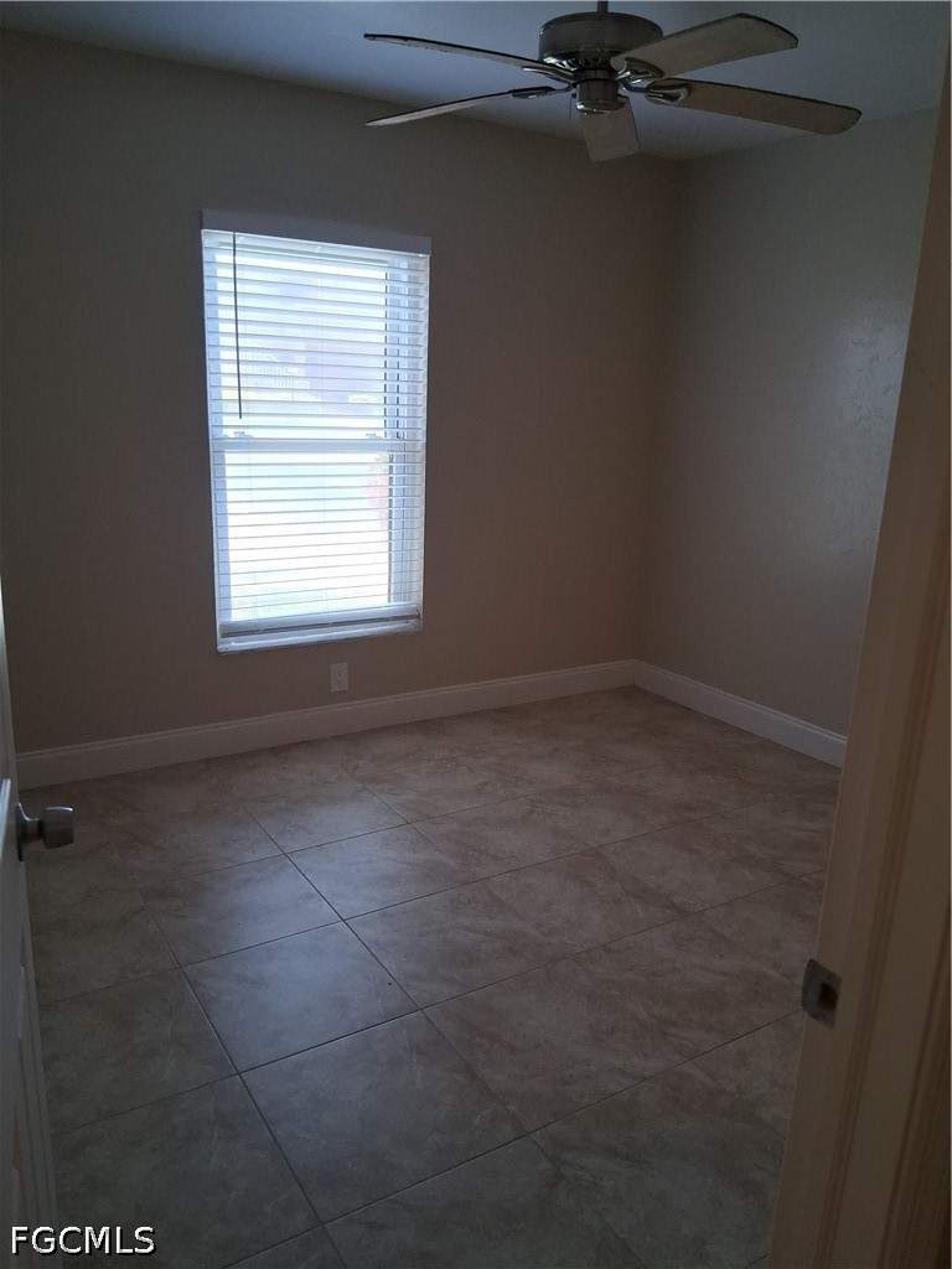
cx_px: 476
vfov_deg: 67.3
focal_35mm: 26
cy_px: 634
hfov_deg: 53.1
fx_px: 953
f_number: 1.8
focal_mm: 3.98
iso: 200
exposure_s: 1/100
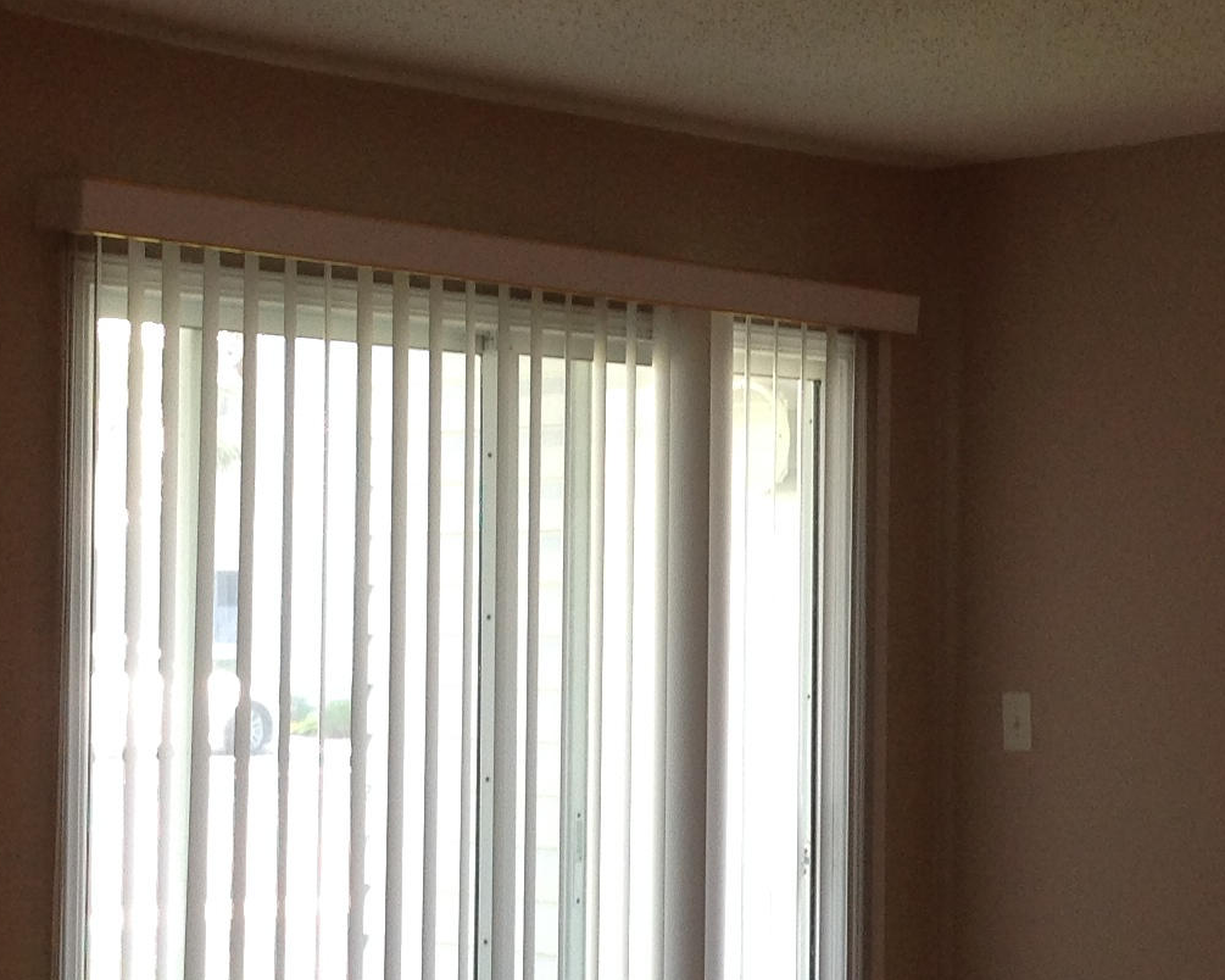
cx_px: 918
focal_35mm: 88
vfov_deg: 17.5
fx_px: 3190
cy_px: 574
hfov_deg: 21.5
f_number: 2.4
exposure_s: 1/60
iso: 64
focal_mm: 4.28
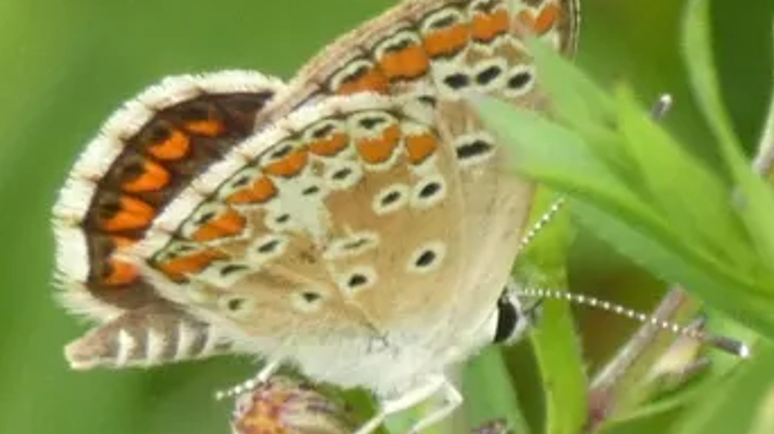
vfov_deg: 3.8
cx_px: 444
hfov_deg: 6.7
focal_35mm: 320
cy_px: 264
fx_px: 6564
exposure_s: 1/80
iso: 200
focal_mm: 28.1
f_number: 5.4
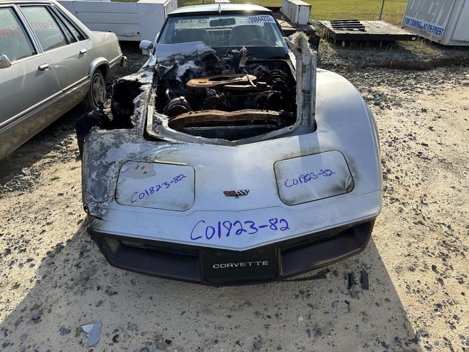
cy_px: 176
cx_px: 234
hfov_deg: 71.6
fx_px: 325
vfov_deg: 56.8
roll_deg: +0.4
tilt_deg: -31.0
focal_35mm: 24
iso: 80
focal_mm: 6.86
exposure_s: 1/2252
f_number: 1.78
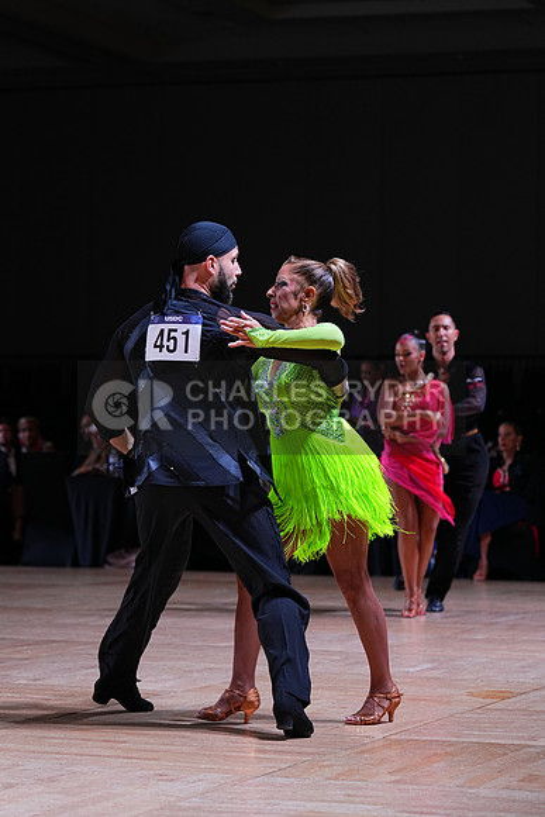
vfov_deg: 17.9
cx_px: 272
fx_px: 2587
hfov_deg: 12.0
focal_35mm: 114
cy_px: 408
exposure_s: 1/400
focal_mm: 114
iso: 1000
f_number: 4
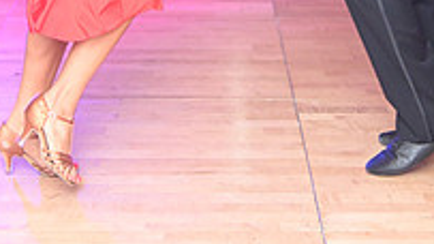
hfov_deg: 18.8
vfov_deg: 10.2
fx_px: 1311
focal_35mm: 114
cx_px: 215
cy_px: -137
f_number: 5
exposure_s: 1/200
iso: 5000
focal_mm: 38
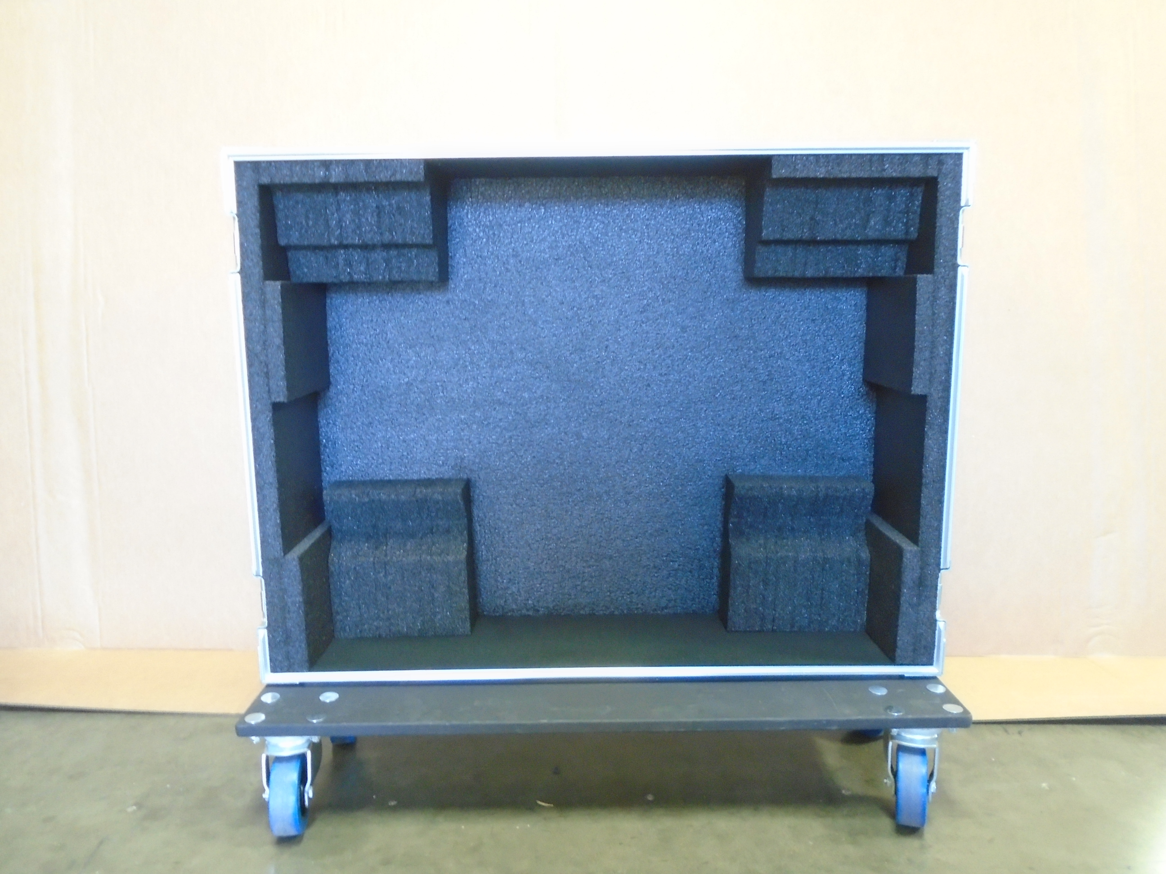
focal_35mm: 26
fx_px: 876
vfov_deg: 53.1
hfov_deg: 67.3
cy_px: 437
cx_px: 583
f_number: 3.2
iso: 400
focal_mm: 4.6
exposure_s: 1/15
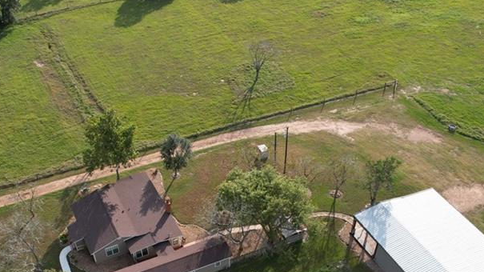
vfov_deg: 29.5
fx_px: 500
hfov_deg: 51.6
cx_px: 231
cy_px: 228
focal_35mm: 39
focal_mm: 8.38
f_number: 2.8
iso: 110
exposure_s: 1/1000
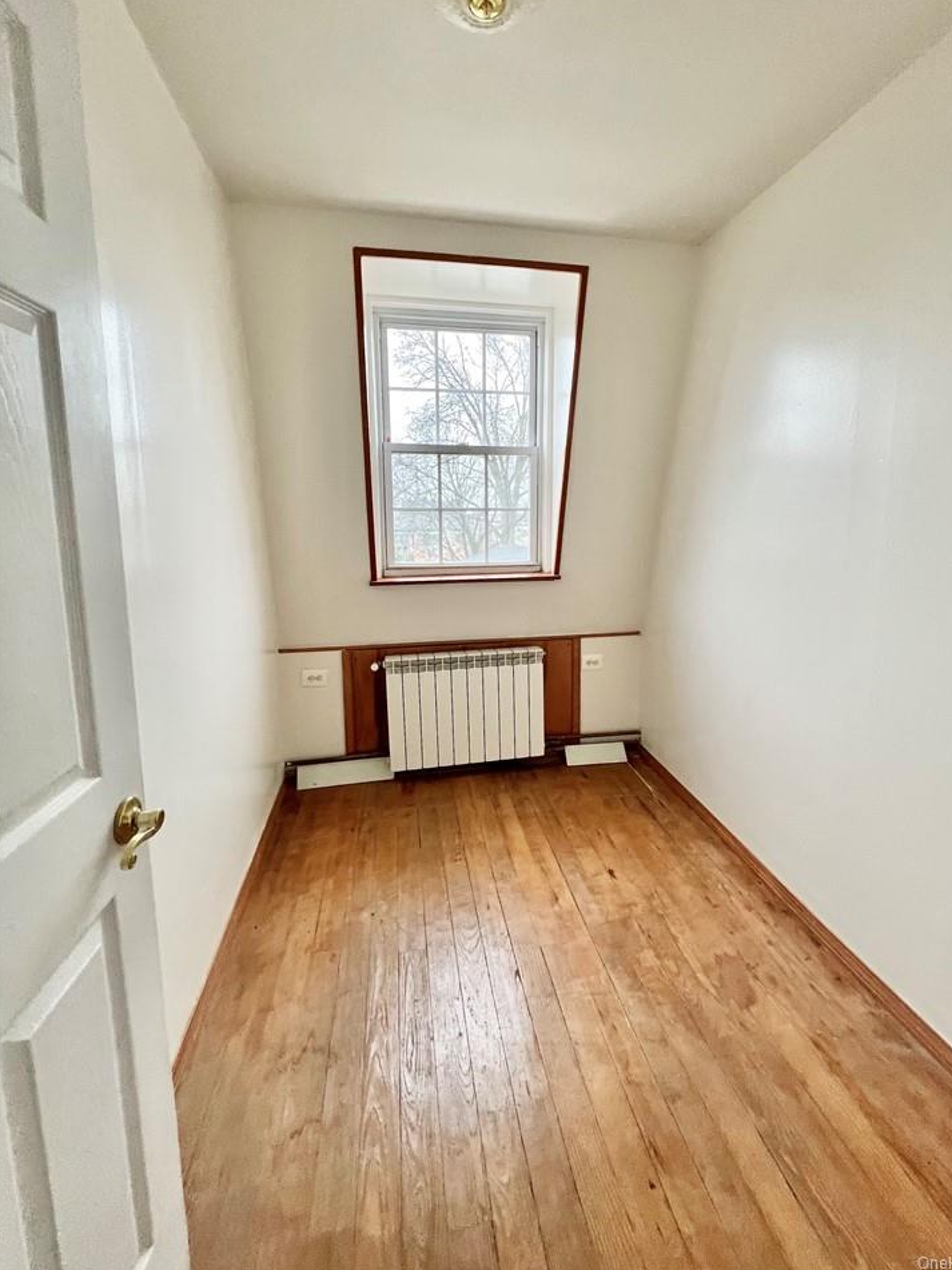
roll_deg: +0.8
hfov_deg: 85.5
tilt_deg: -4.6
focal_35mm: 14
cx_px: 509
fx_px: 513
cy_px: 592
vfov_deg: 101.9
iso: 200
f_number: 1.8
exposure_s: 1/99
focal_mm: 1.57
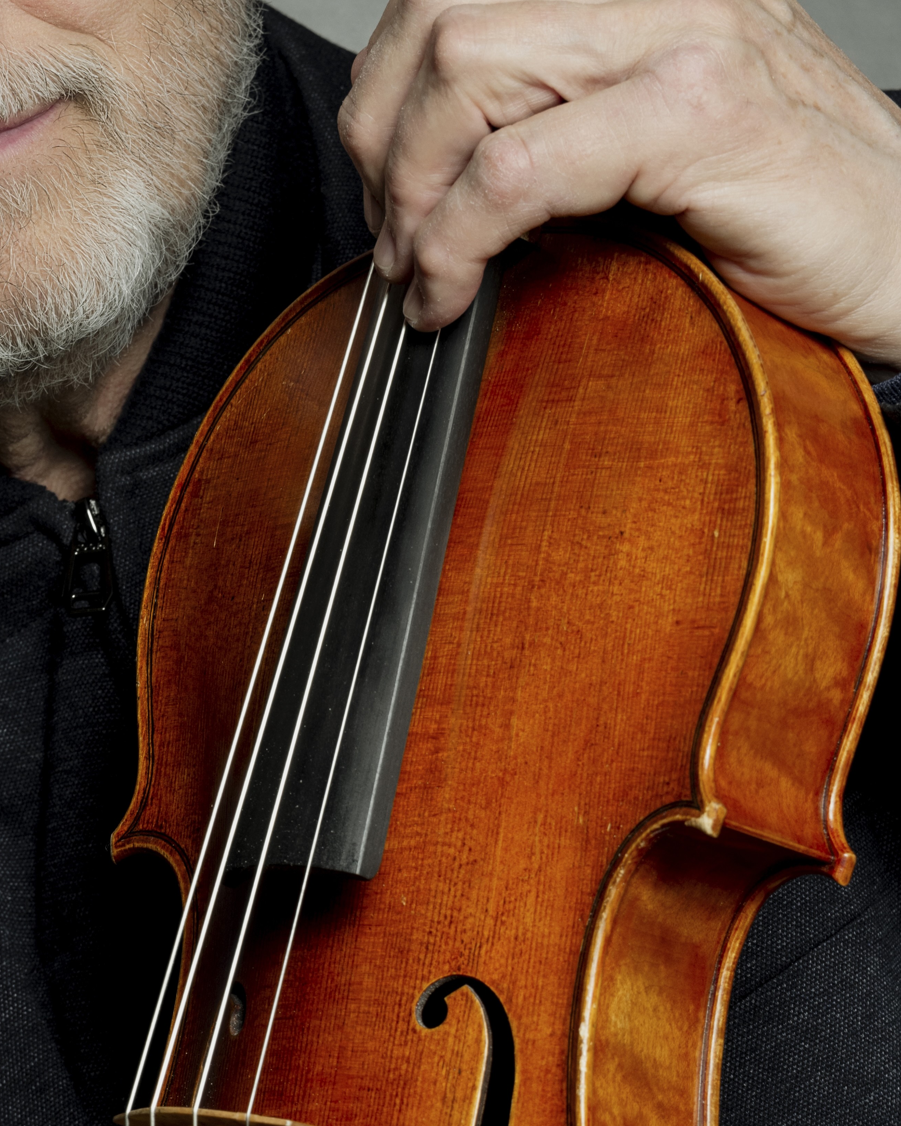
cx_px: 195
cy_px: 606
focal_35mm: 217
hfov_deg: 7.1
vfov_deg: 8.9
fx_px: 7234
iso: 200
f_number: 9
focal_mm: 90
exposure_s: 1/80
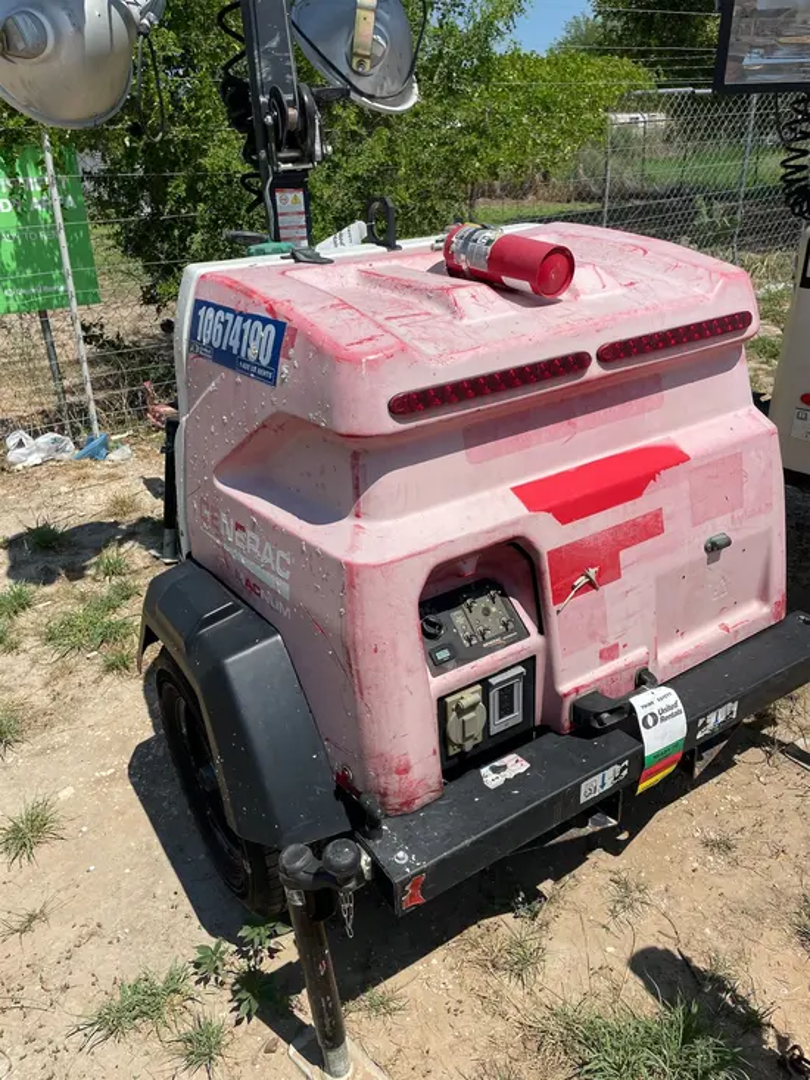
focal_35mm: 26
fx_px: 811
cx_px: 405
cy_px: 540
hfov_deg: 53.1
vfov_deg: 67.3
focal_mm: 4.2
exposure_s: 1/8403
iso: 50
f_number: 1.6
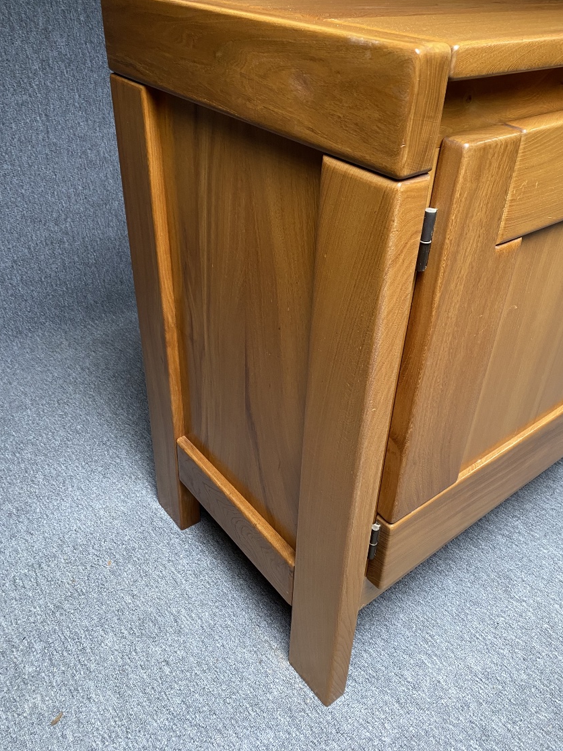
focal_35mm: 28
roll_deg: -1.1
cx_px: 290
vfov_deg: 63.4
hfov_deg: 49.8
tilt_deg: -32.8
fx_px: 607
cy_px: 367
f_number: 1.8
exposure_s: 1/60
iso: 250
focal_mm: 4.25
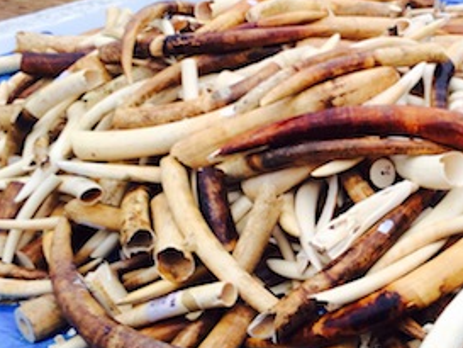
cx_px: 397
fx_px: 749
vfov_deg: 26.0
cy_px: 130
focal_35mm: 56
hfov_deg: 33.0
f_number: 2.2
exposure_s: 1/129
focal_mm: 4.12
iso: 32
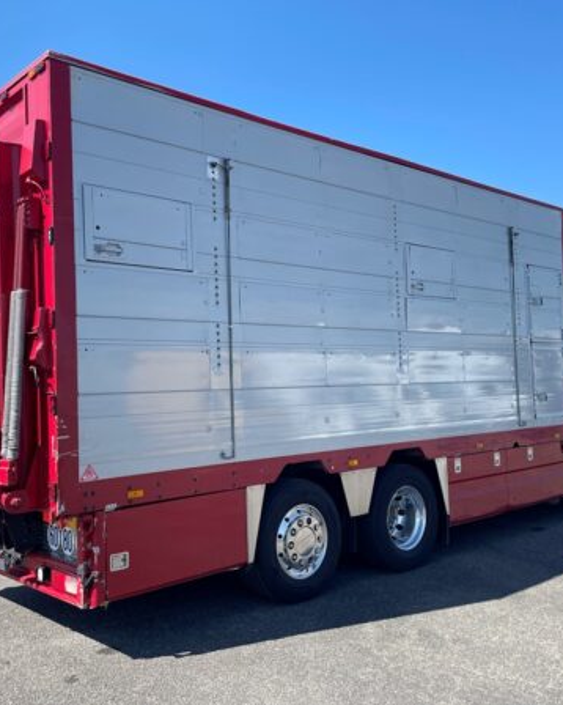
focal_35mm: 34
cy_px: 352
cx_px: 253
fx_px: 709
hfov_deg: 43.3
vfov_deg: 52.9
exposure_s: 1/1715
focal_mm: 4.2
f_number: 1.6
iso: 32
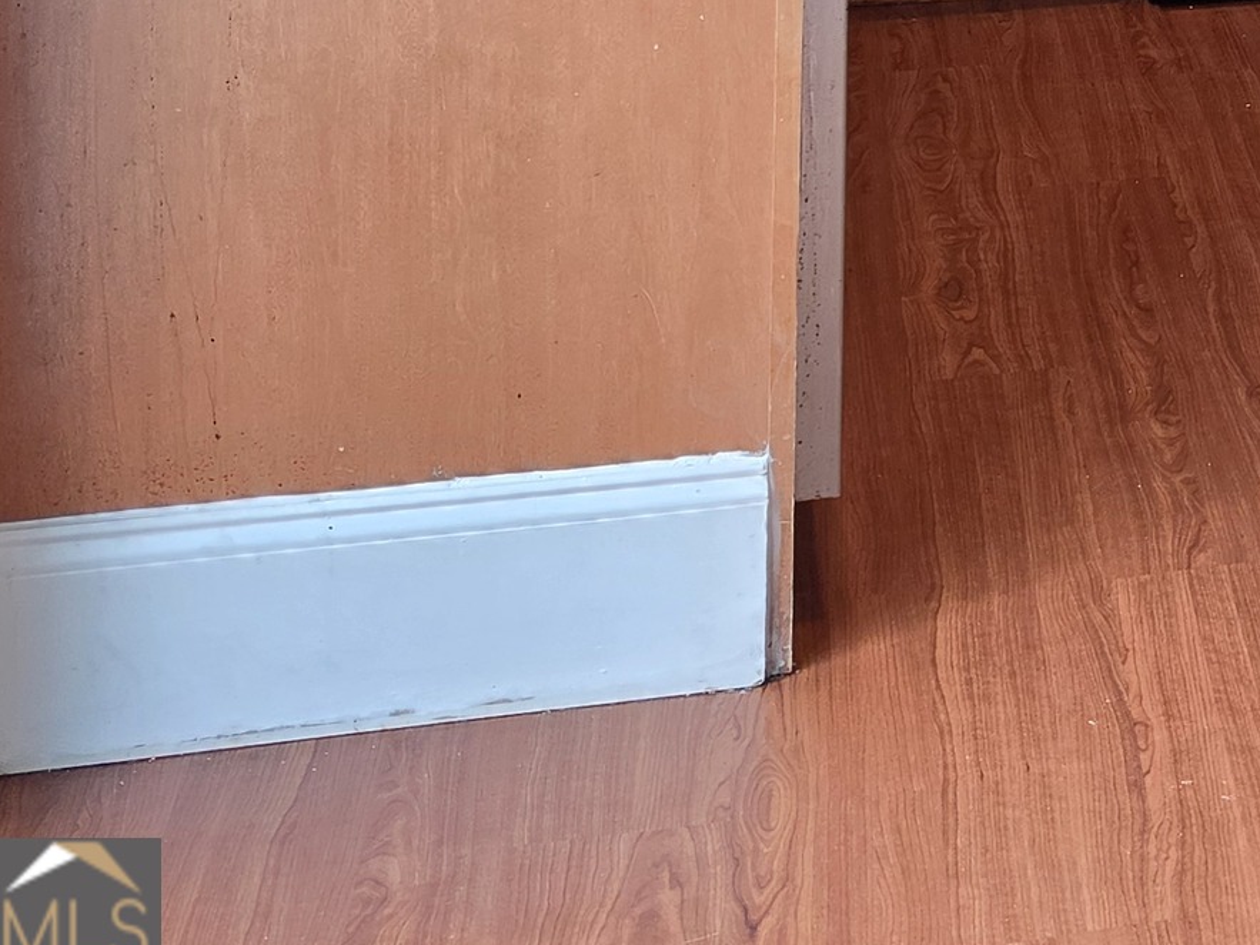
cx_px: 1861
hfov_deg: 20.9
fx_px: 2912
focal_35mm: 80
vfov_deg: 16.2
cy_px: -642
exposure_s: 1/120
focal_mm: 6.5
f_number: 1.4
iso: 100
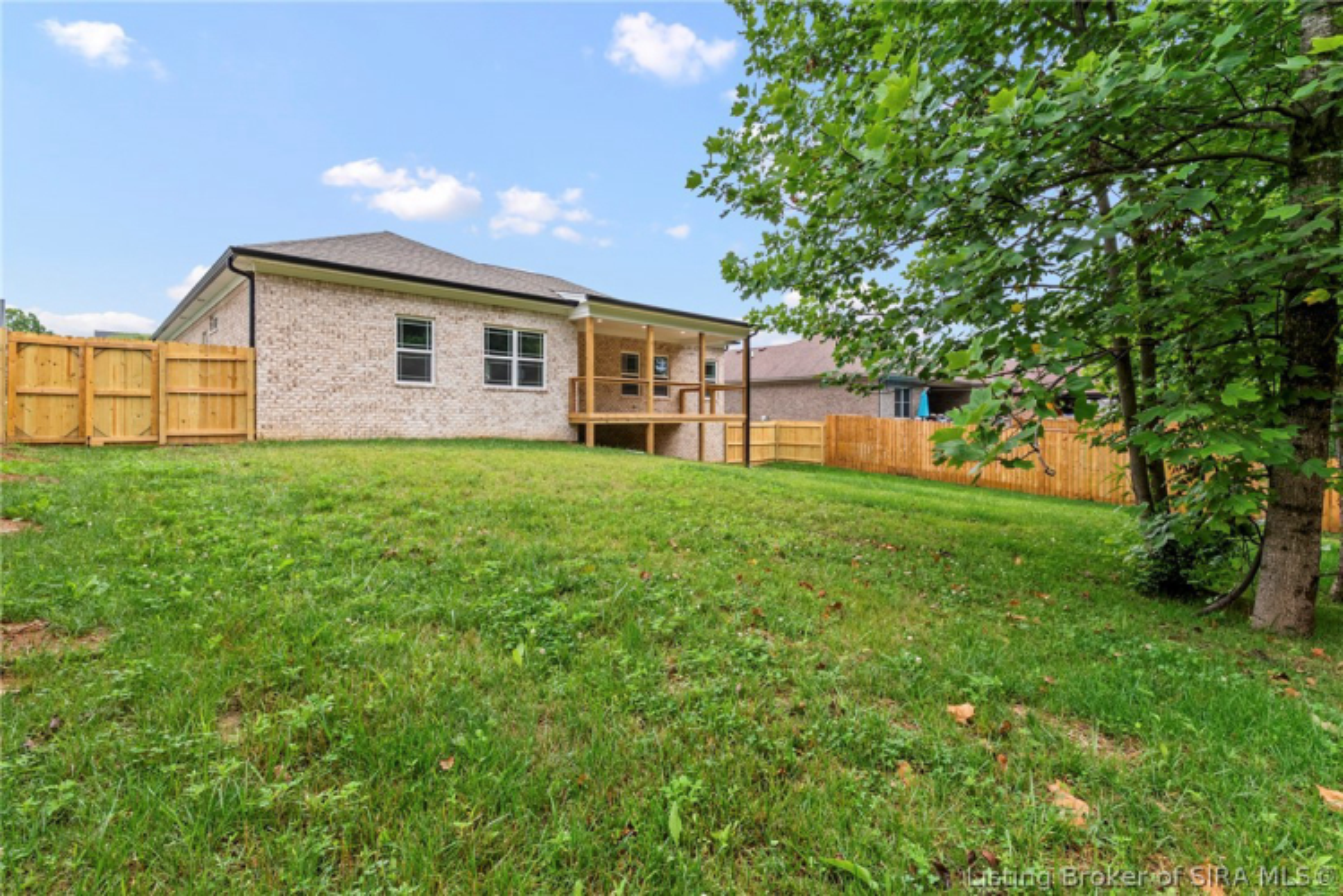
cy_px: 448
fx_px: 597
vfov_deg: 73.8
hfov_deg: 96.7
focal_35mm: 16
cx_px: 672
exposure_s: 1/50
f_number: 11
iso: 400
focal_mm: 16
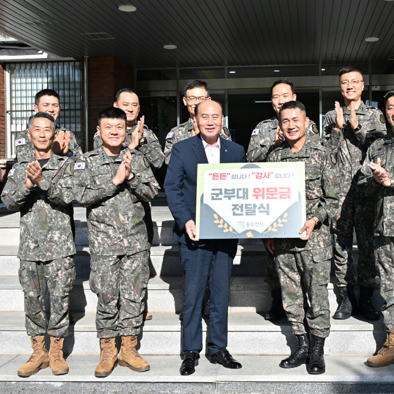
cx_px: 248
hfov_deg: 39.2
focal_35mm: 43
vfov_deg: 39.5
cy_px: 192
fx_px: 549
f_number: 11
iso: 100
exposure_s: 1/125
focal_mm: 32.5
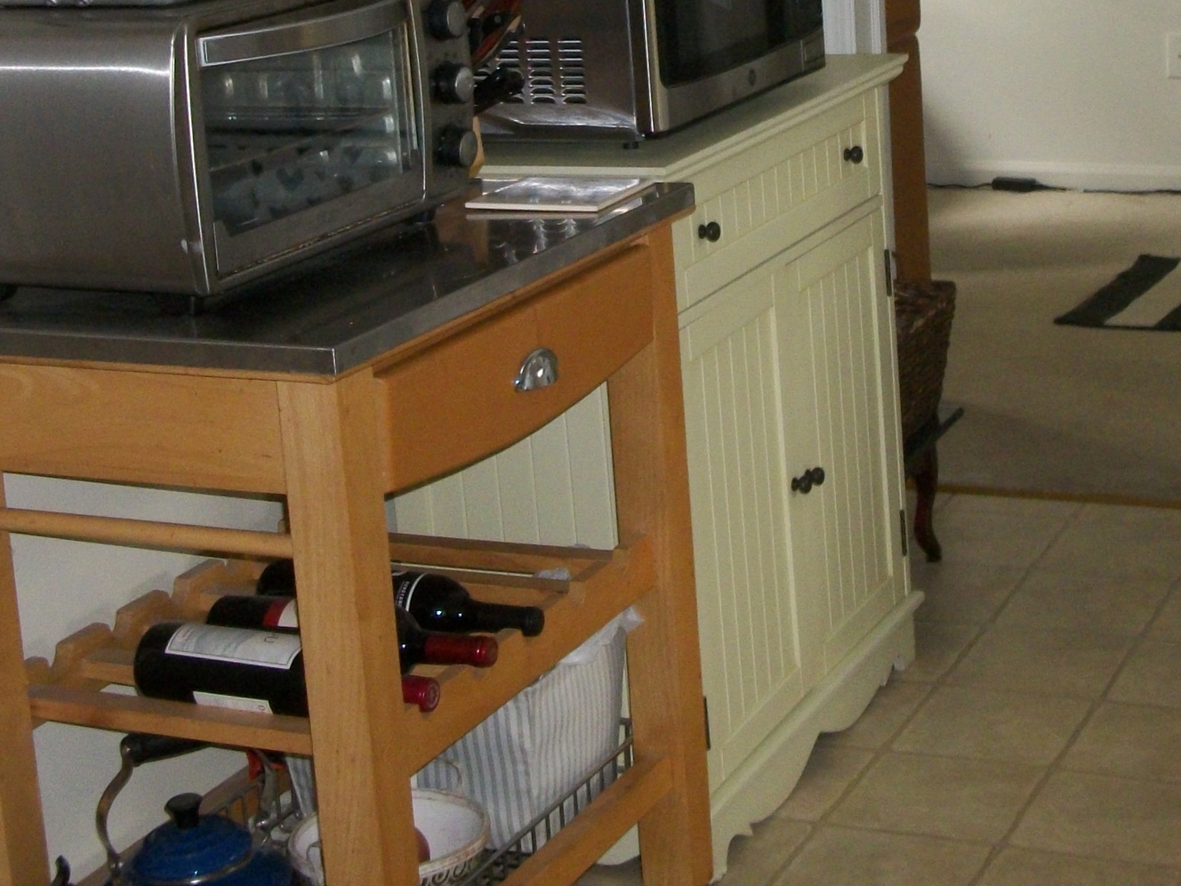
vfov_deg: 19.4
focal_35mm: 74
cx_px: 715
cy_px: 26
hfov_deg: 26.3
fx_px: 2525
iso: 160
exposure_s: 1/60
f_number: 2.9
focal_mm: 5.7
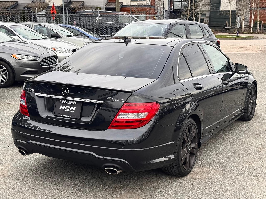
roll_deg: -0.9
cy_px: 100
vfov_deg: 30.3
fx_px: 369
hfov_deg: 39.7
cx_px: 133
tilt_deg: -7.5
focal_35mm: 48
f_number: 1.78
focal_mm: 6.76
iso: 64
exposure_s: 1/331
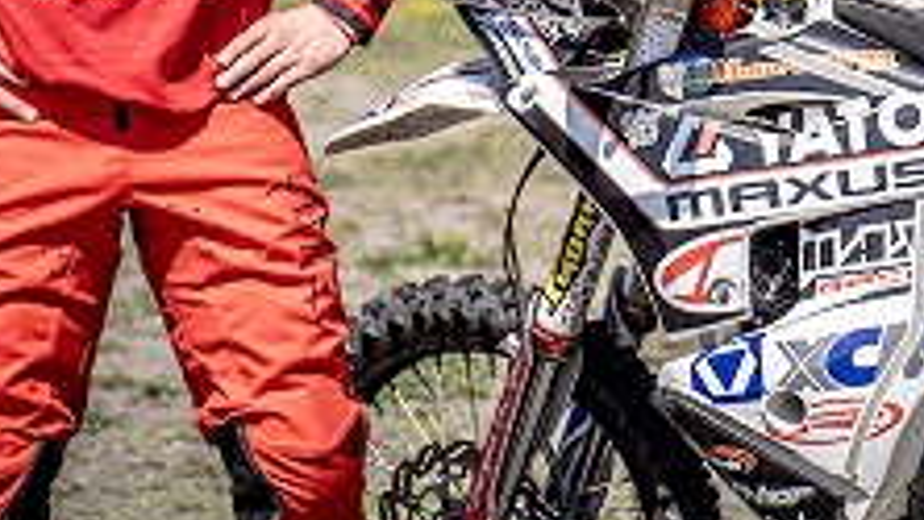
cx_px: 782
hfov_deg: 10.8
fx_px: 4852
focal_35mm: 198
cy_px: -291
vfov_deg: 6.1
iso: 200
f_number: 3.5
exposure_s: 1/2000
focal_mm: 70
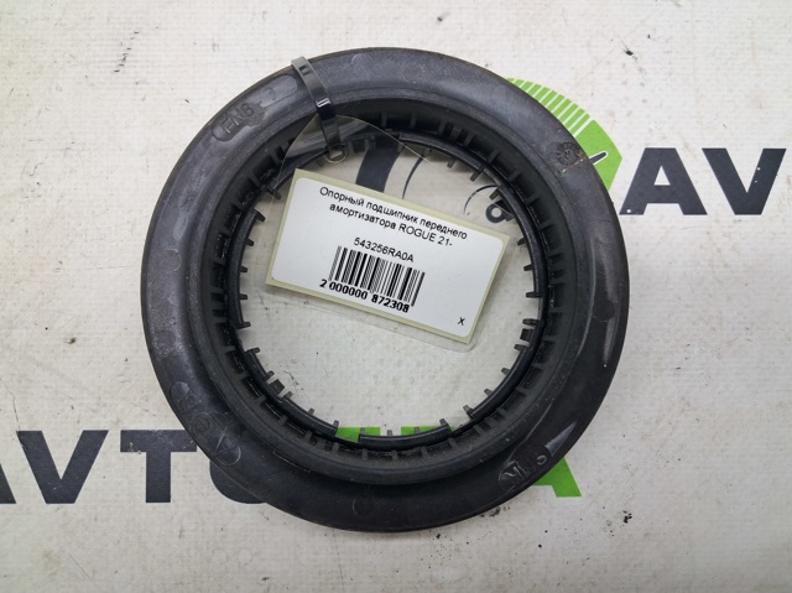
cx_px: 396
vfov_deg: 51.3
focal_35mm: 27
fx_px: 617
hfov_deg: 65.4
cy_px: 296
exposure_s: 1/50
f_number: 1.8
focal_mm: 4
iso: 50
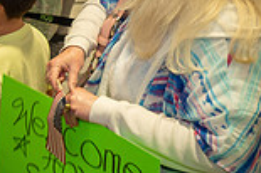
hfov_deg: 18.1
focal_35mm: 90
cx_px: -205
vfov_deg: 15.1
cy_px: 107
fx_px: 652
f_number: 4
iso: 800
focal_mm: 24
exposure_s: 1/40
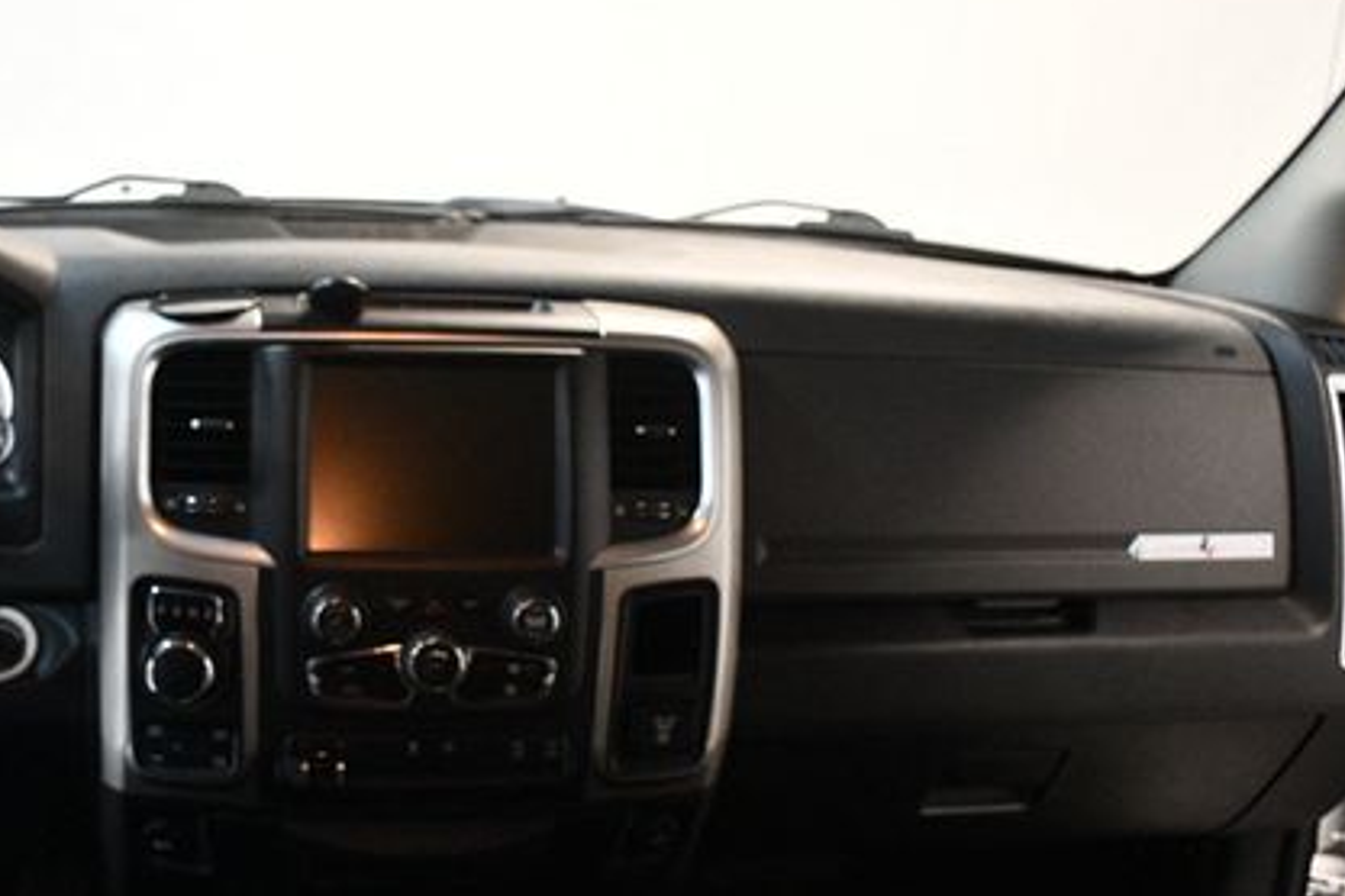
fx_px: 1718
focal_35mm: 46
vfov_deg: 29.2
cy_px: 432
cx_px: 348
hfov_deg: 41.6
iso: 3200
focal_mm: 20
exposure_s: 1/80
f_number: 3.5
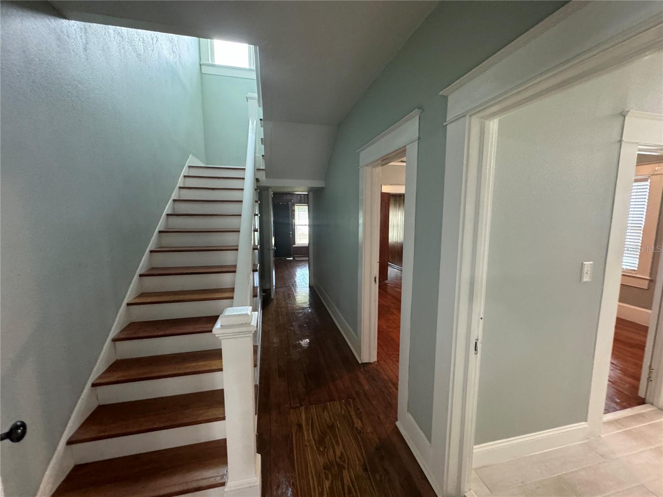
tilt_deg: -9.3
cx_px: 332
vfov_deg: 85.7
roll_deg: +0.2
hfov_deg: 102.1
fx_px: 268
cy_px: 248
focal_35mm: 14
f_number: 2.2
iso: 500
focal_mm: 2.22
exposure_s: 1/60
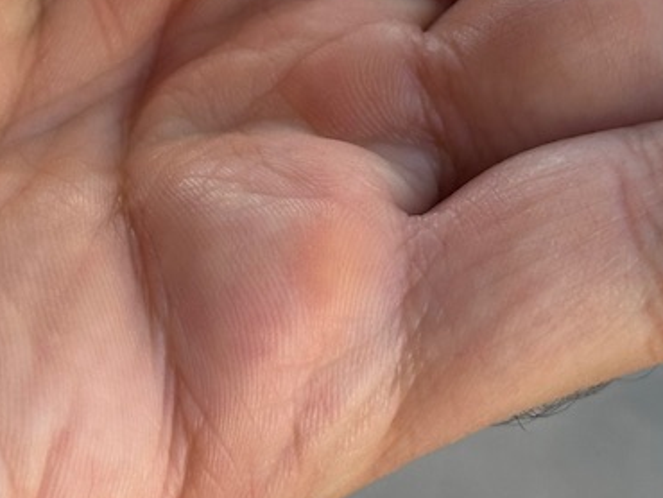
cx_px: 249
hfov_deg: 11.9
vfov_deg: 8.7
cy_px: -342
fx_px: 3181
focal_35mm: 166
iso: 64
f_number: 1.78
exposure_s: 1/421
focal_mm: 6.86
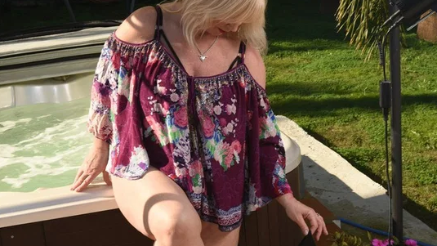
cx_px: 210
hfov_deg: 28.6
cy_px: 148
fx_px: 858
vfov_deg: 16.3
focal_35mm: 74
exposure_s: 1/100
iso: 100
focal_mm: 42
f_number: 13
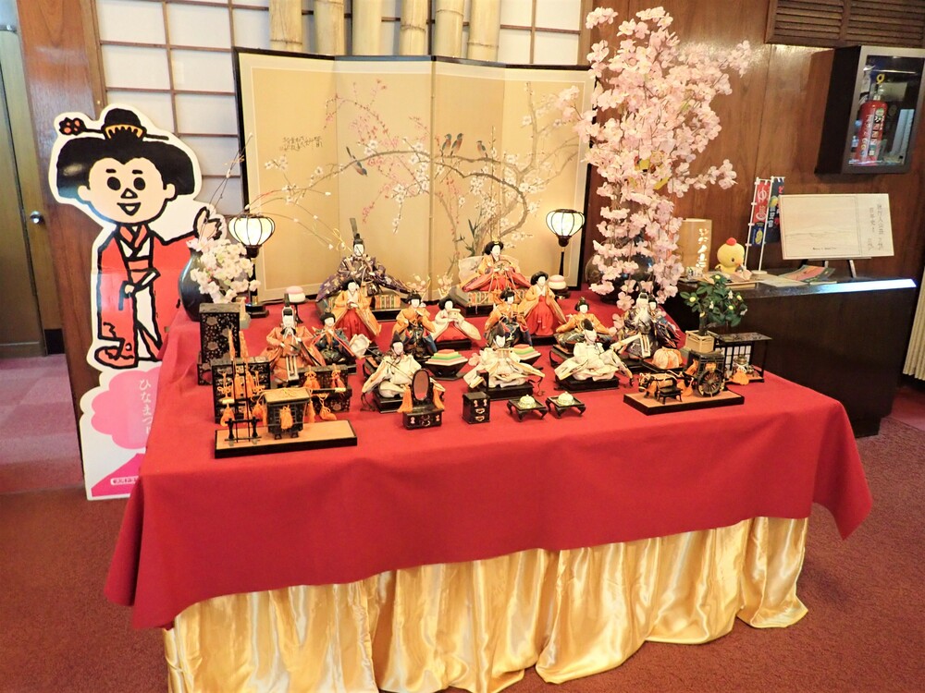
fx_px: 668
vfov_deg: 54.9
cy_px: 346
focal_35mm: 25
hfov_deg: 69.4
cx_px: 462
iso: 800
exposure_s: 1/30
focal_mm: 4.5
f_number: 2
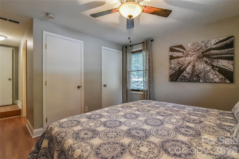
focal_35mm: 16
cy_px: 80
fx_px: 106
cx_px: 120
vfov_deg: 73.8
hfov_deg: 96.7
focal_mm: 16
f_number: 8
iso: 4000
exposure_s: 1/60
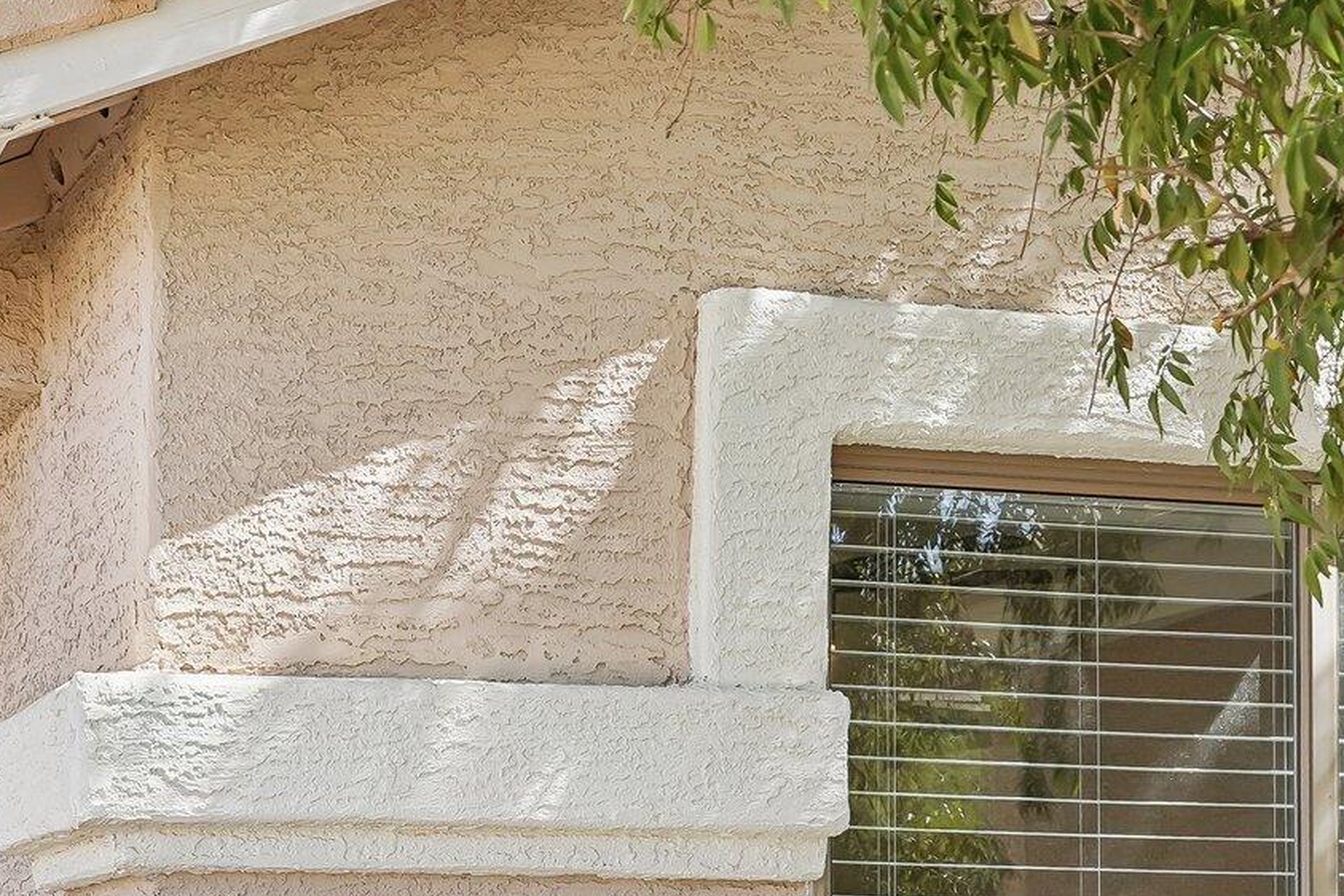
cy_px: 1018
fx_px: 3173
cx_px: 464
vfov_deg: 15.6
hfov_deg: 23.8
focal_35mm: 85
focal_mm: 35
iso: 400
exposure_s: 1/320
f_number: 8
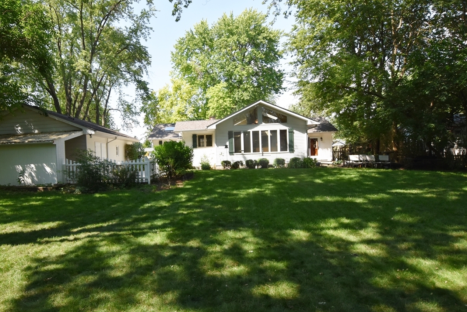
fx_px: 298
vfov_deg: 55.1
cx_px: 178
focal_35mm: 23
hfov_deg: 74.9
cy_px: 164
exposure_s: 1/180
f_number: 6.7
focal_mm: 12
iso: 400
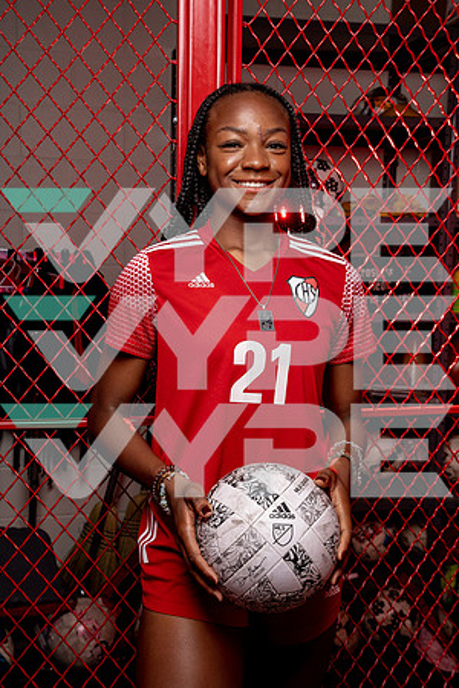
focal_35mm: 50
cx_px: 230
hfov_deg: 27.0
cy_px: 344
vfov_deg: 39.6
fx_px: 956
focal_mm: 50
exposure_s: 1/250
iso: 100
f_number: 8
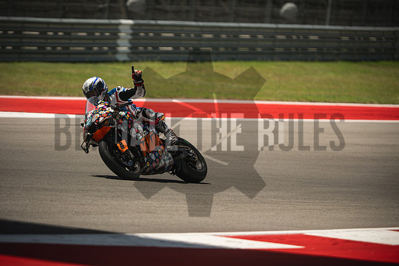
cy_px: 133
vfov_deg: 3.3
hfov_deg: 4.9
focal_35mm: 420
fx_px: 4656
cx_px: 200
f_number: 2.8
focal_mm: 280
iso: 160
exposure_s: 1/1600
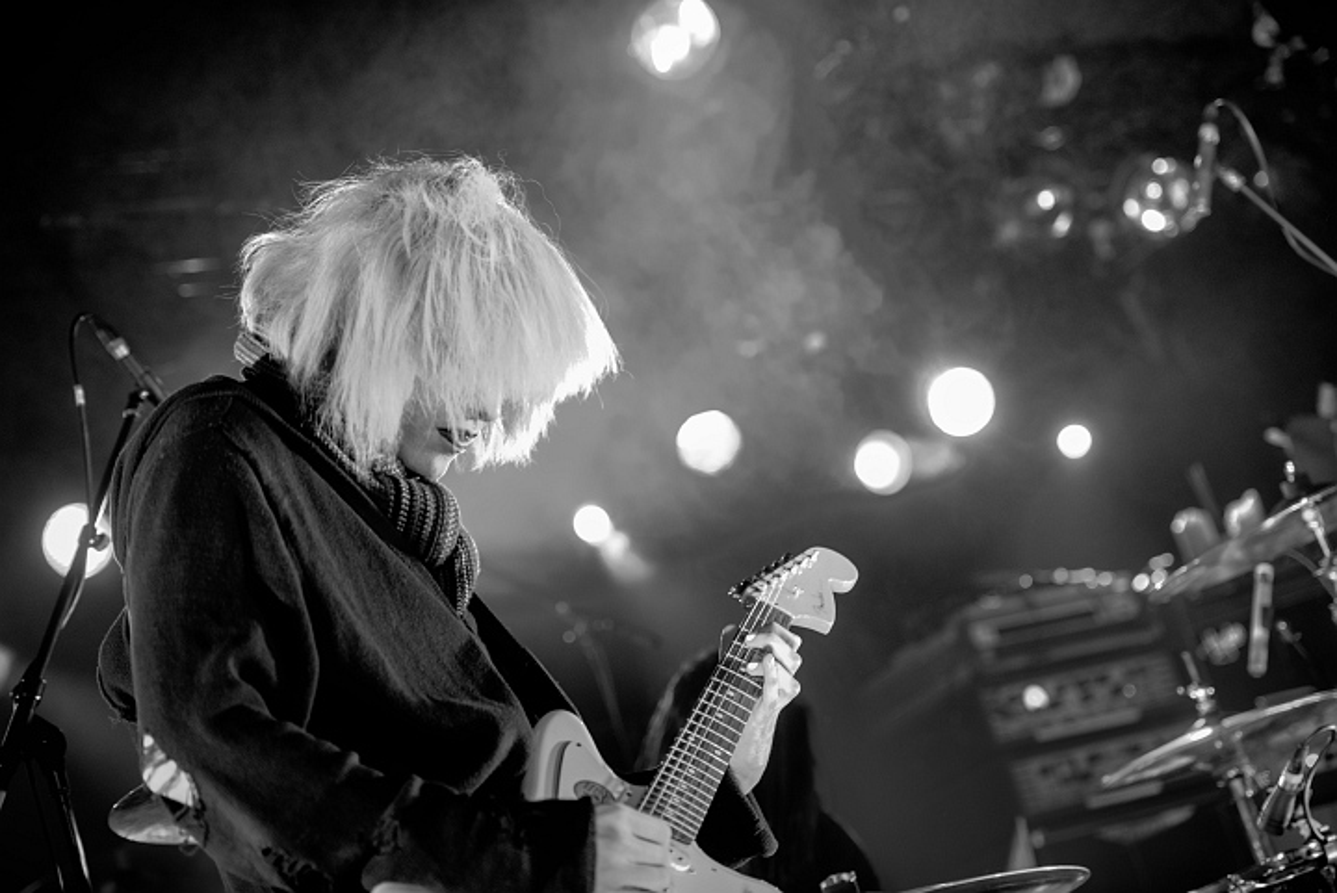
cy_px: 446
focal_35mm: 70
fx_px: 2601
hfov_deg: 28.8
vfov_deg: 19.5
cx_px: 668
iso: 3200
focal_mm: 70
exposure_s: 1/100
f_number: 2.8
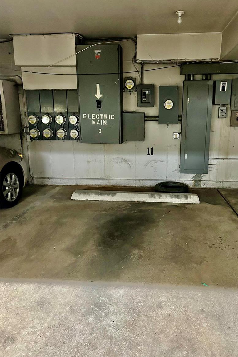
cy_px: 176
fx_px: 278
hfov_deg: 46.3
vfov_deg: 65.5
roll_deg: +0.6
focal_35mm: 28
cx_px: 138
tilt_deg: -13.0
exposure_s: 1/30
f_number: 1.5
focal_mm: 5.7
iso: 640
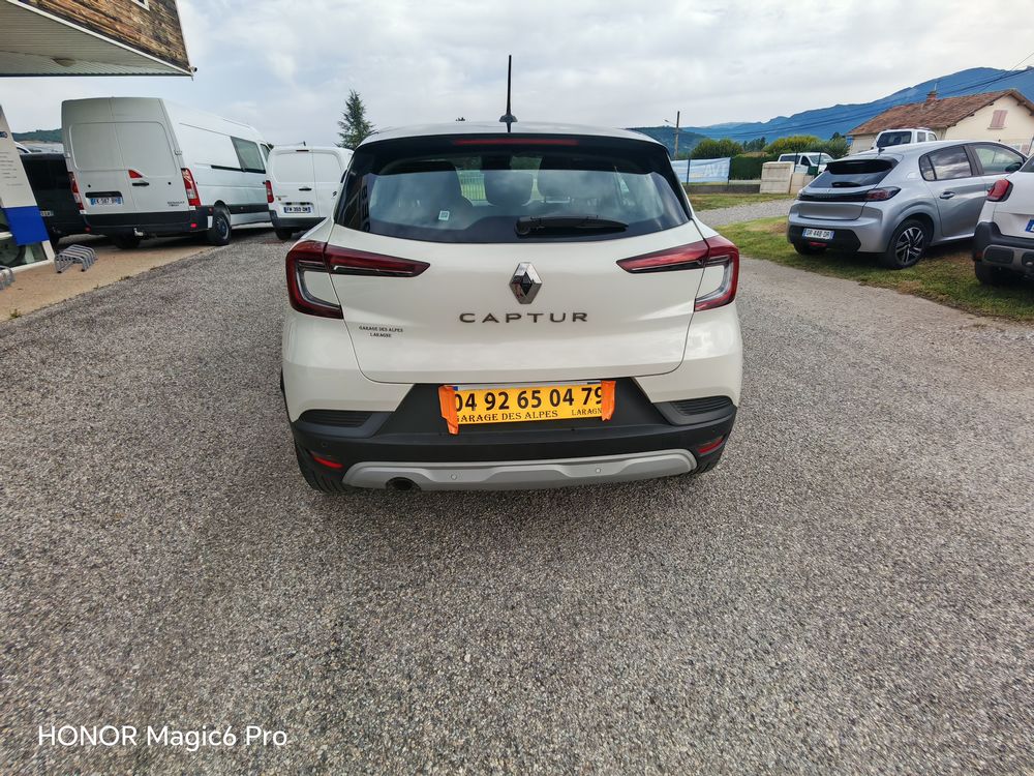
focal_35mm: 17
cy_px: 388
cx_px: 517
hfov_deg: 91.0
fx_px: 508
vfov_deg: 74.7
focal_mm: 1.82
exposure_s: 1/620
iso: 50
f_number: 2
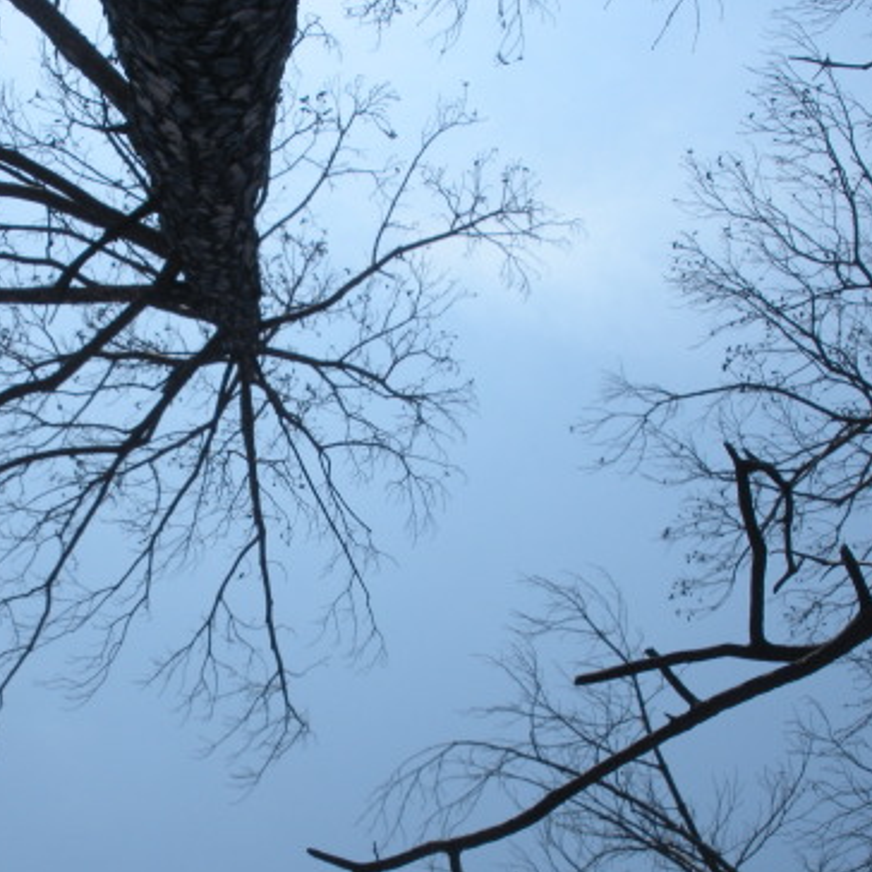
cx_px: 352
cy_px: 496
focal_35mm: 56
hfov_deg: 30.5
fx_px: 1596
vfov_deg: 30.5
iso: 64
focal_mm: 6.3
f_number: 5.6
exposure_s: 1/398
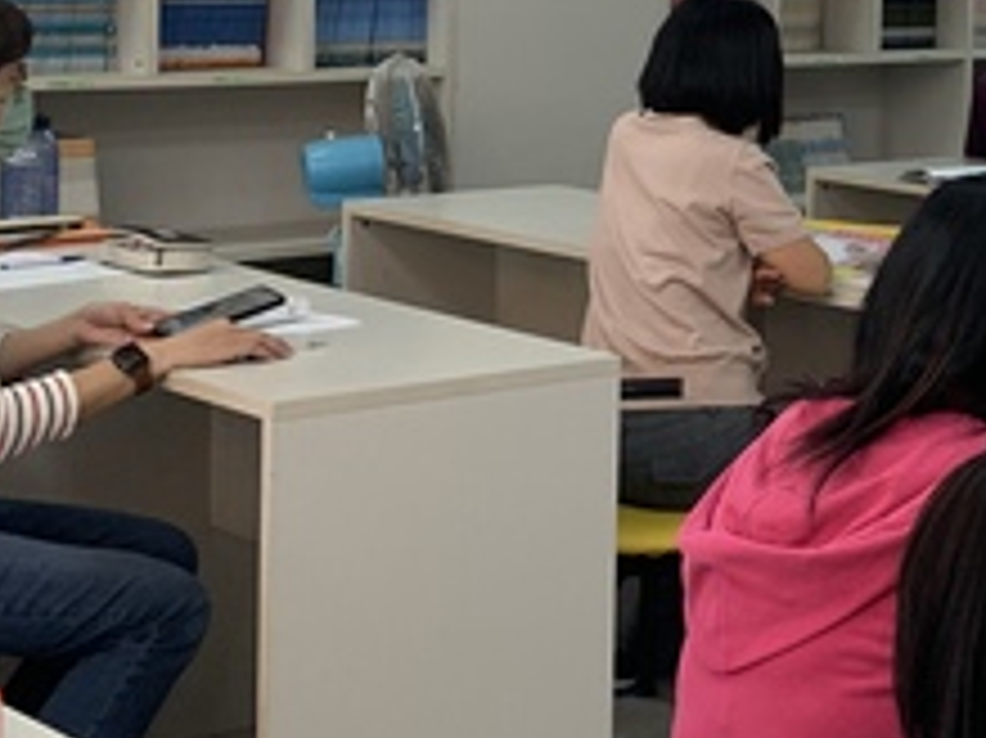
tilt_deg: -3.5
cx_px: 1454
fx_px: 2363
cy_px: 70
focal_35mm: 83
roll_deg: -1.7
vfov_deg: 17.5
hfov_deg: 20.4
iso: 80
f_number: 1.8
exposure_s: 1/121
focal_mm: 4.25
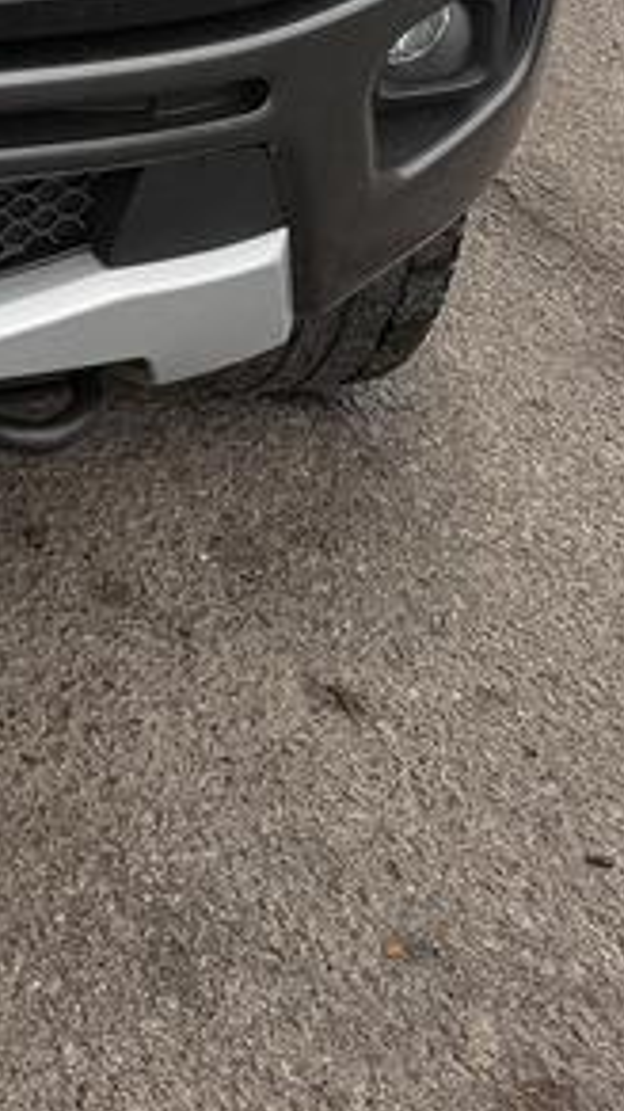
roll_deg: +1.4
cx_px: -556
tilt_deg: -11.3
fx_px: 2533
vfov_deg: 21.6
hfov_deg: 12.6
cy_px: -441
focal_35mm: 86
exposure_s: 1/395
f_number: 1.78
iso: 100
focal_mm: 6.76
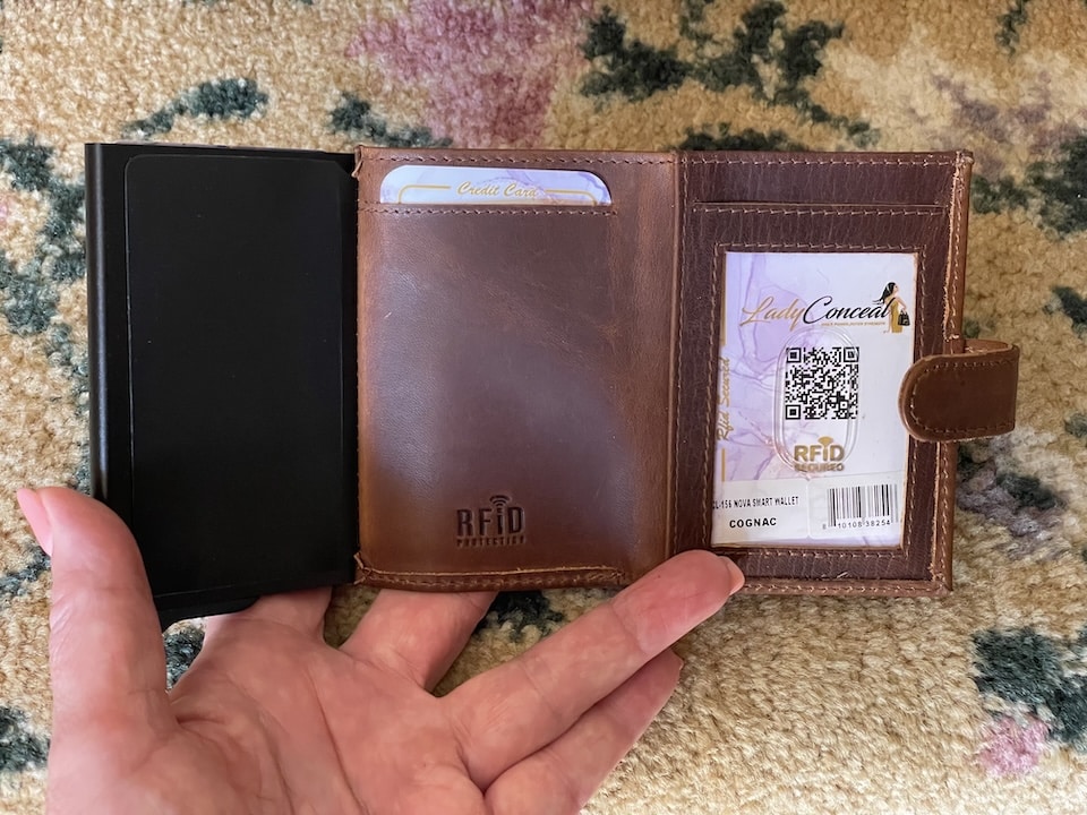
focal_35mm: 52
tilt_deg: -58.2
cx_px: 544
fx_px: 1633
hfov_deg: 36.8
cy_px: 408
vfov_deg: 28.0
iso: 640
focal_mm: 6
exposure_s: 1/60
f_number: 2
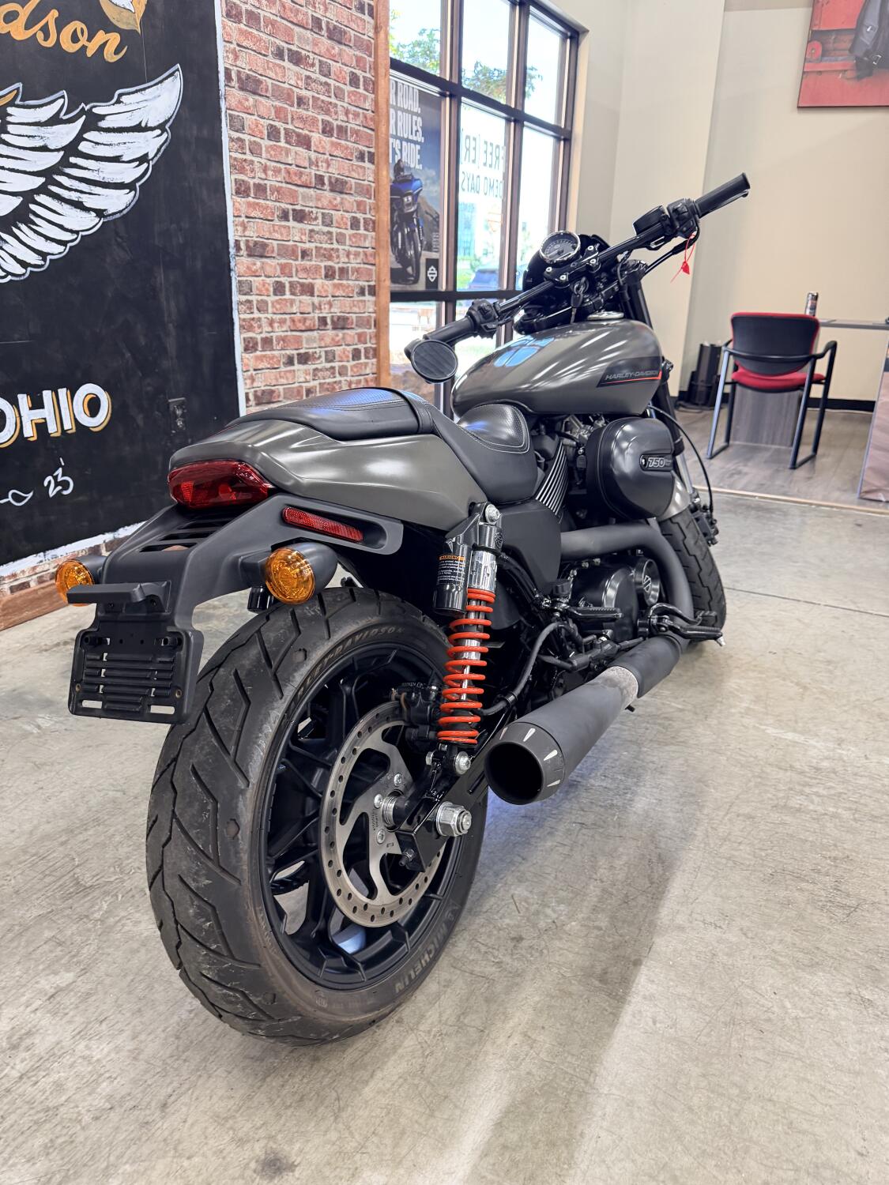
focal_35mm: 24
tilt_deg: -20.8
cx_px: 444
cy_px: 592
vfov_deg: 71.6
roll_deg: -1.0
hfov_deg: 56.8
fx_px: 822
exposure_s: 1/60
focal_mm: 6.76
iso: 250
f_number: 1.78
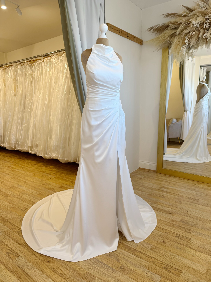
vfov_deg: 71.6
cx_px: 106
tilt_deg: -11.1
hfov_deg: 56.8
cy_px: 141
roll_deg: +1.5
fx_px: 195
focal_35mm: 24
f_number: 1.78
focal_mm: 6.76
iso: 80
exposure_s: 1/100
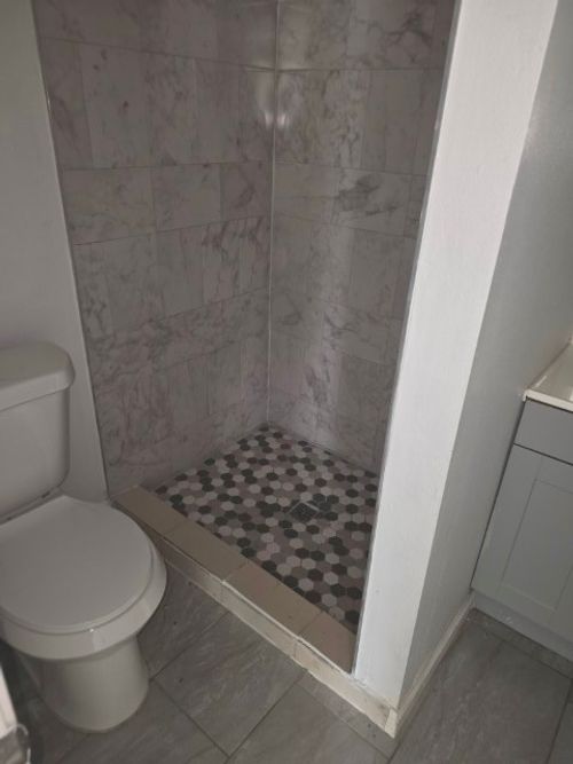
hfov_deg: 58.9
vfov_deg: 73.9
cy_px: 382
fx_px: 508
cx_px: 286
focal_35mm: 23
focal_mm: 6.25
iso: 1600
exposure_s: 1/14.6
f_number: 1.7
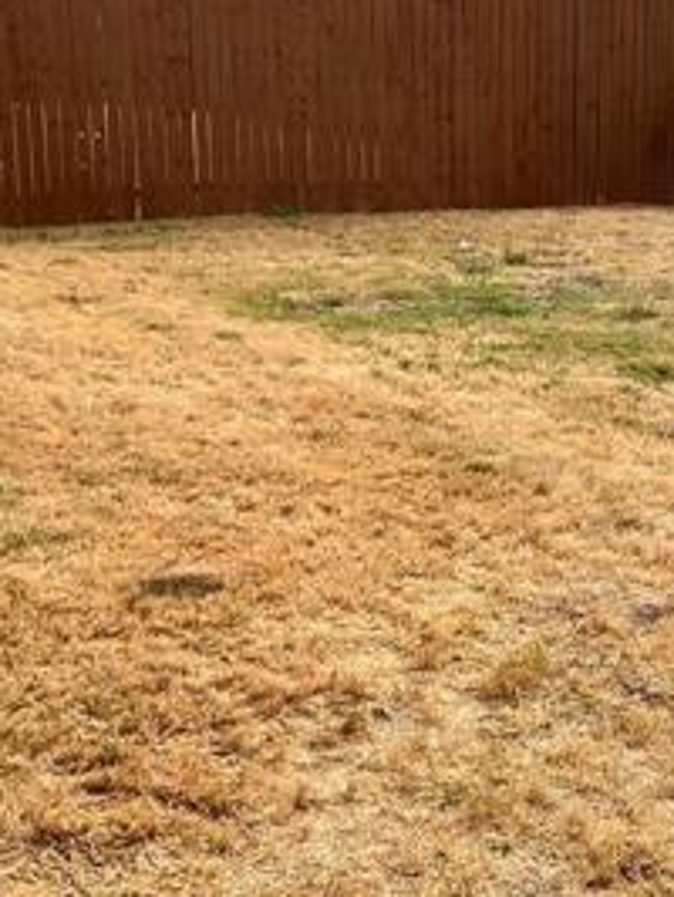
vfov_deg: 26.0
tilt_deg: -12.3
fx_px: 1944
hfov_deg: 19.2
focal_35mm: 75
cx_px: 640
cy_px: 422
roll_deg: -0.5
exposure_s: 1/2513
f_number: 1.5
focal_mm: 5.7
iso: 50
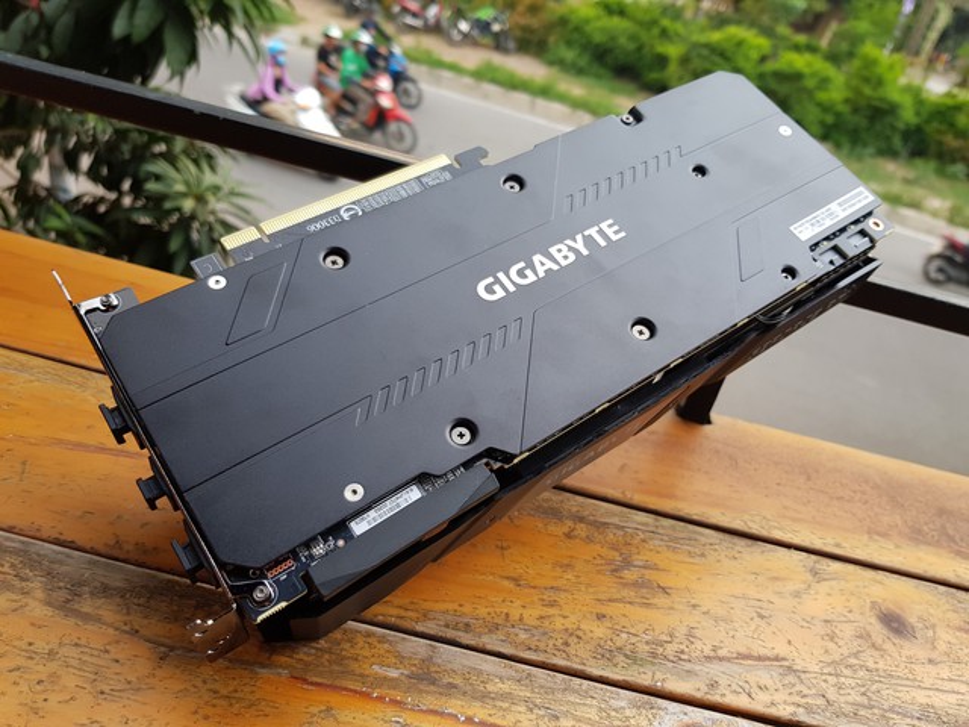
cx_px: 484
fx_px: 728
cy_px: 364
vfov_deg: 53.1
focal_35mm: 26
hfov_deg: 67.3
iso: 64
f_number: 1.7
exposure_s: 1/120
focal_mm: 4.3
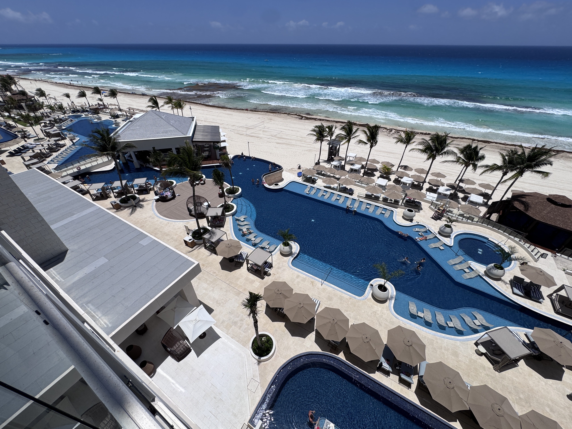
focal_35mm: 14
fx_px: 231
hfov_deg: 102.1
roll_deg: +0.2
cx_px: 286
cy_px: 214
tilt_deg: -37.2
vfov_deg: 85.7
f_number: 2.2
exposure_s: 1/3717
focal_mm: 2.22
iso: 32
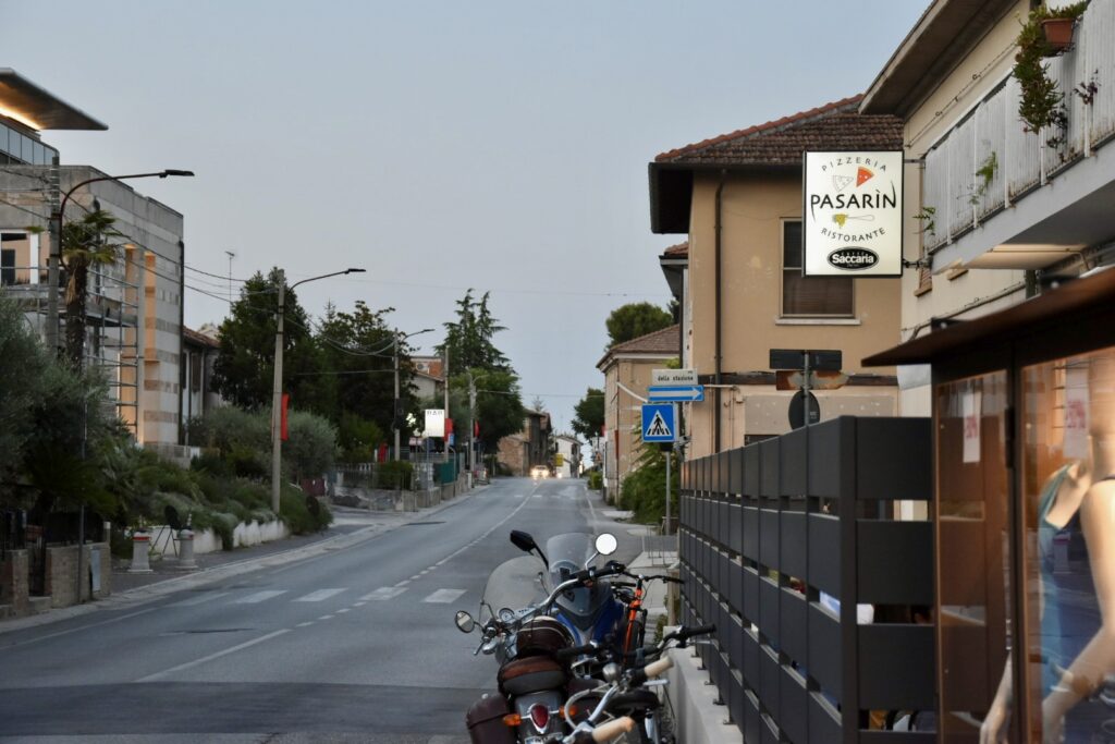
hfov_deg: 26.0
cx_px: 558
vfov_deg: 17.5
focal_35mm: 78
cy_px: 372
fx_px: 2416
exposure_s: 1/60
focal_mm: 52
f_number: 5
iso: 1100
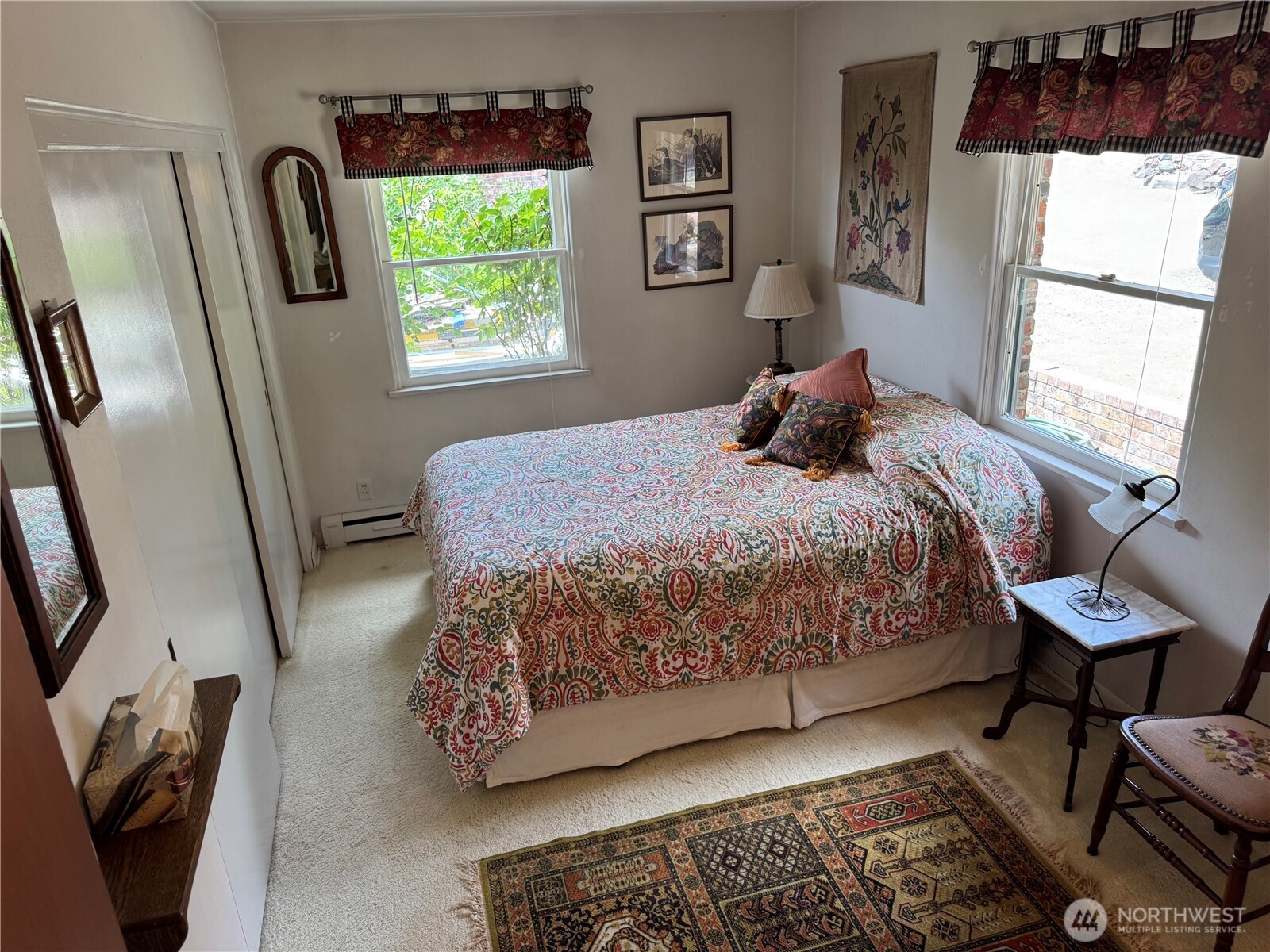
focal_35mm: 24
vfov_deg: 56.8
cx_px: 635
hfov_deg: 71.6
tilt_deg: -21.9
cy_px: 476
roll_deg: +3.0
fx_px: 881
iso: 125
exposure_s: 1/120
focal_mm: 6.76
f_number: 1.78
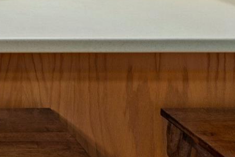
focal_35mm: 74
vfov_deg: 16.0
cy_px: -112
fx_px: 483
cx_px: -115
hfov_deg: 22.5
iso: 320
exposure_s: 1/3
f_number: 8
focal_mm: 14
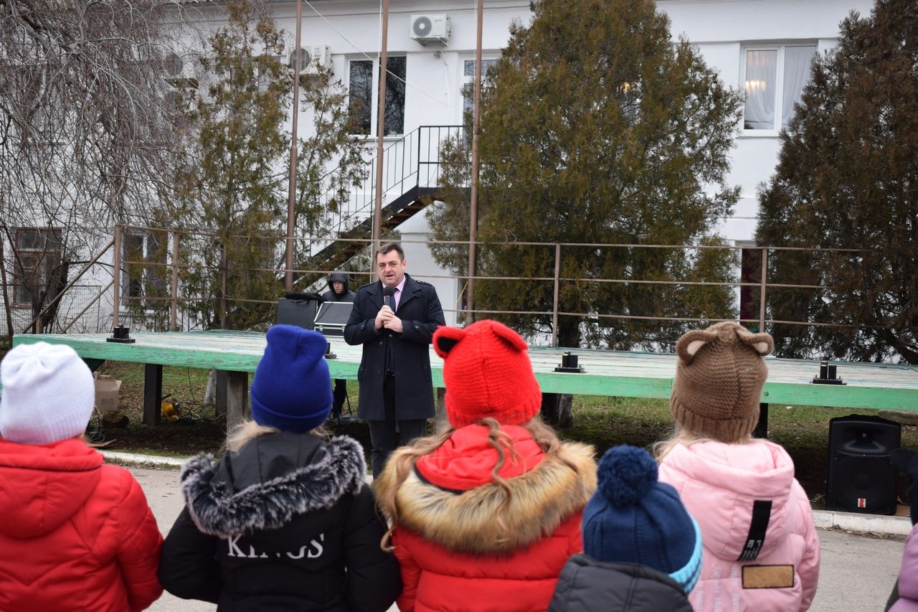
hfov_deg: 41.1
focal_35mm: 48
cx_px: 459
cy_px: 306
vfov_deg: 28.1
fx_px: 1224
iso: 400
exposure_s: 1/80
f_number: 4.5
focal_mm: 32
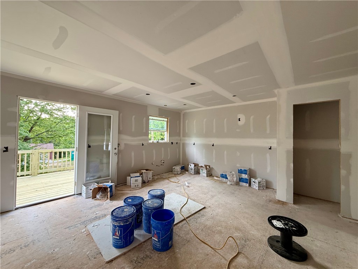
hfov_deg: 102.1
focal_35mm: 14
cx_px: 179
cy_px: 134
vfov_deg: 85.7
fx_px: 145
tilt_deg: +0.5
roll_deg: -0.5
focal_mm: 2.22
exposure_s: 1/99
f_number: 2.2
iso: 200
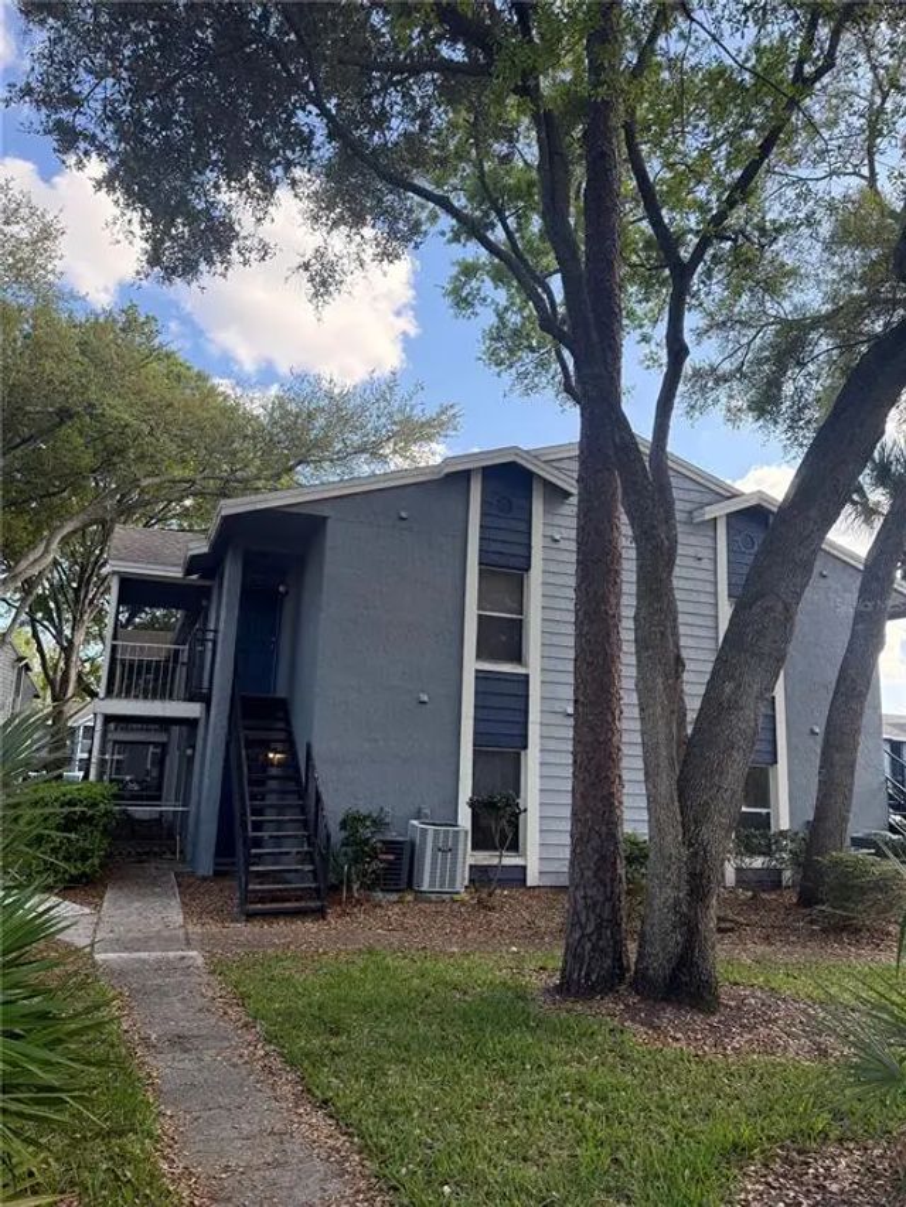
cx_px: 453
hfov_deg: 56.8
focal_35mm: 24
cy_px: 604
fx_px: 837
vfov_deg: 71.6
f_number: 1.78
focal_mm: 6.76
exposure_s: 1/898
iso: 100
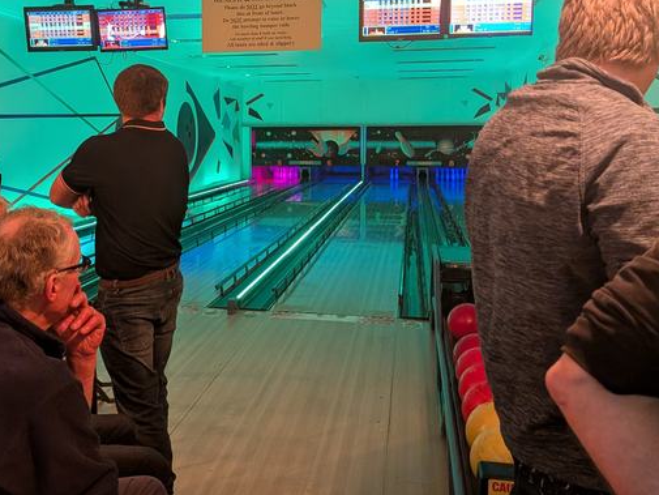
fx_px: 724
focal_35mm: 38
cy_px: 179
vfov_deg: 37.5
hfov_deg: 48.5
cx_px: 244
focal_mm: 4.53
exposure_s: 1/50
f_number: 1.7
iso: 728
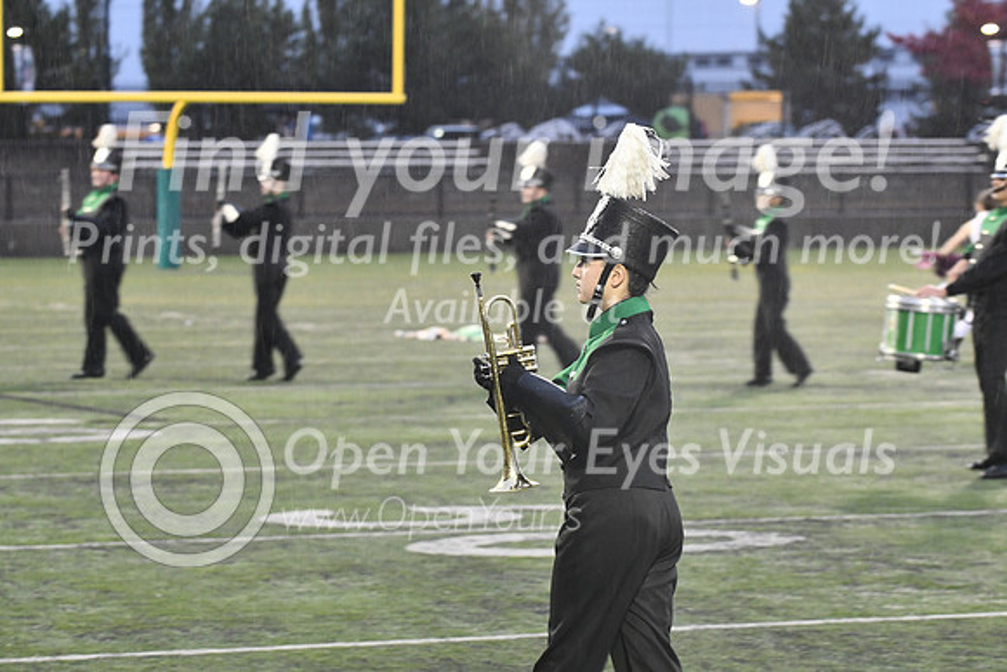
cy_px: 336
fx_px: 4406
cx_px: 504
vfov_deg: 8.7
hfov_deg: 13.0
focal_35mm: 158
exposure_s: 1/80
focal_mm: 105
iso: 1600
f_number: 4.5
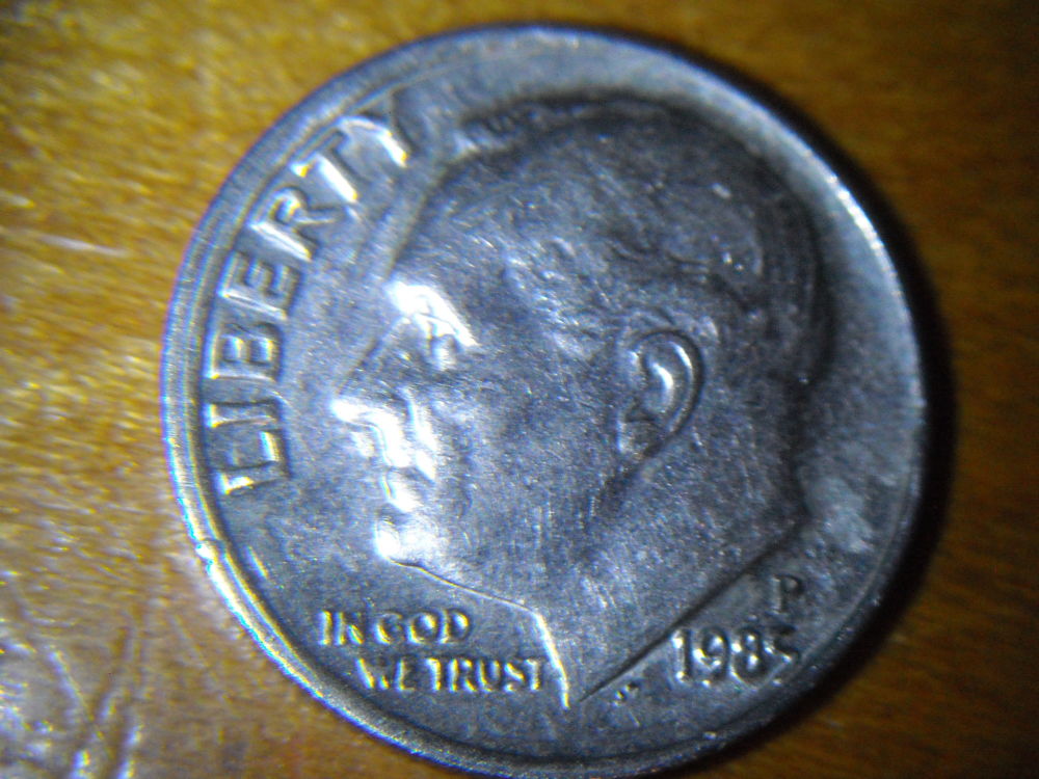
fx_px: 2041
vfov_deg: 21.6
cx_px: 520
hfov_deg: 28.6
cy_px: 390
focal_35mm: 68
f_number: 3.7
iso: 475
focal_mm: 11.02
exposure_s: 1/184
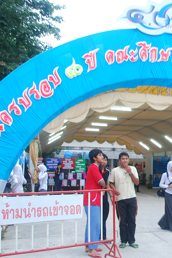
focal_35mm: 50
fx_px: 358
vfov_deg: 39.6
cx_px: 166
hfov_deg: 25.8
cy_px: 139
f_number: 4
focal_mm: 20
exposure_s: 1/25
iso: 200
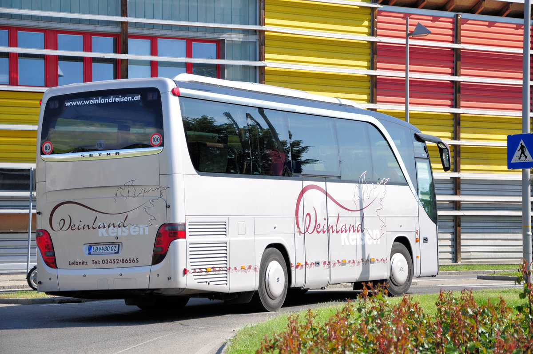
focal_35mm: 99
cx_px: 266
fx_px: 1464
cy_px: 177
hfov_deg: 20.6
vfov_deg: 13.8
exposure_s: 1/500
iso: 200
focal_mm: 66
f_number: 5.3
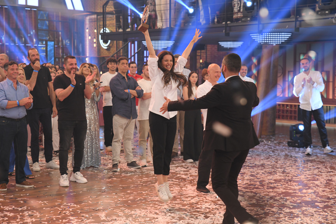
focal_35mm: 70
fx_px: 653
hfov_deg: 28.8
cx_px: 168
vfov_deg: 19.5
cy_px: 112
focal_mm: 70
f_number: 4
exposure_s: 1/200
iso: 2500
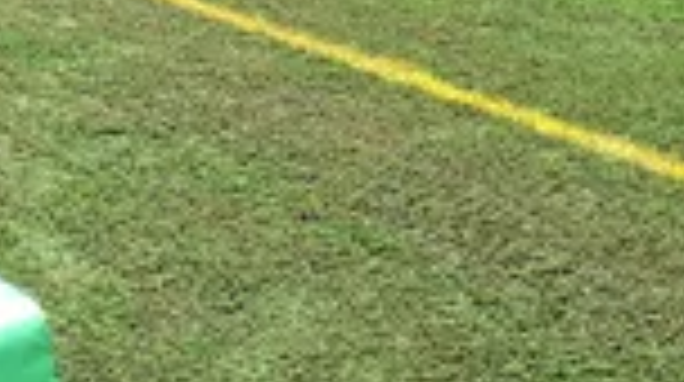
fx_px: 1793
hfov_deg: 20.5
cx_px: -86
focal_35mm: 99
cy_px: 108
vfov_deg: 12.2
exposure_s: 1/943
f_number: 1.8
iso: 50
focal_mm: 5.54
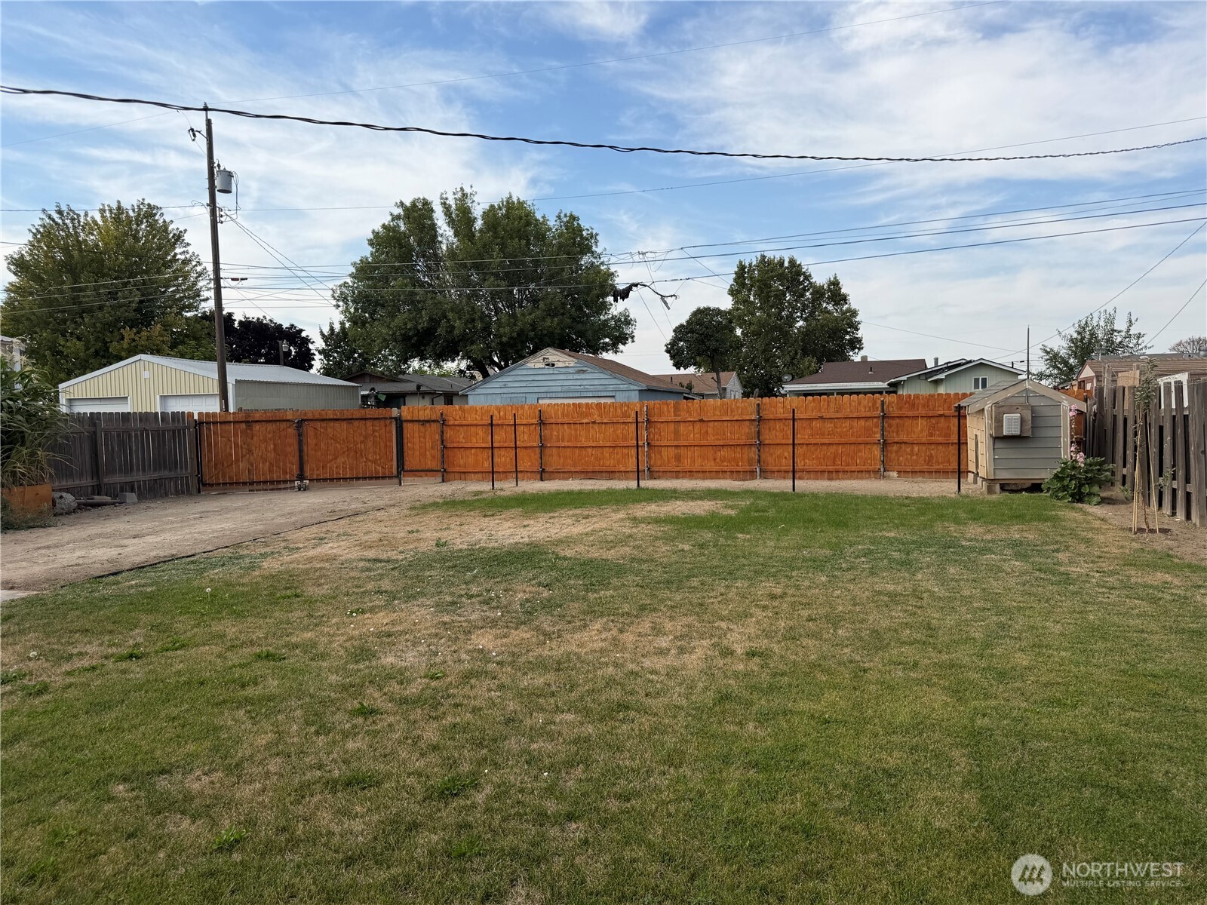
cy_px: 452
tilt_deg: -3.1
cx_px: 604
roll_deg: +1.0
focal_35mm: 24
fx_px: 837
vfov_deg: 56.8
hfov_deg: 71.6
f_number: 1.78
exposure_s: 1/3953
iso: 80
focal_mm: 6.76
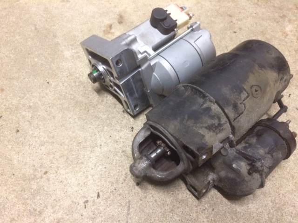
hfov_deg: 61.7
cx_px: 149
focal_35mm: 29
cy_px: 112
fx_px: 250
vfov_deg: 48.2
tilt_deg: -61.5
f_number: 2.2
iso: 320
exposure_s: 1/24
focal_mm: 4.15
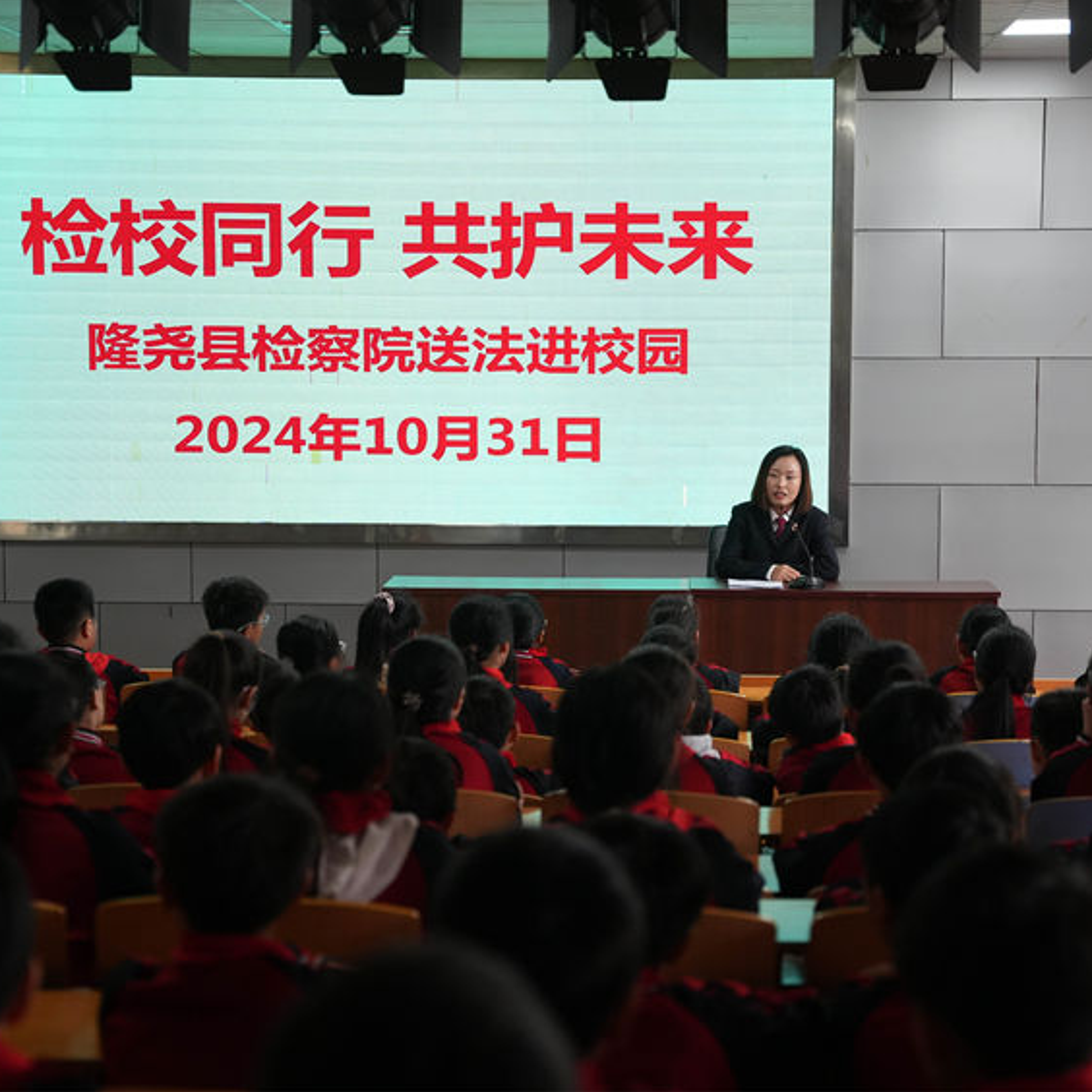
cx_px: 618
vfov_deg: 24.3
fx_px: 2531
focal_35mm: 71
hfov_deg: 24.3
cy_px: 539
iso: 1600
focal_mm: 54.7
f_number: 2.8
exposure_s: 1/320
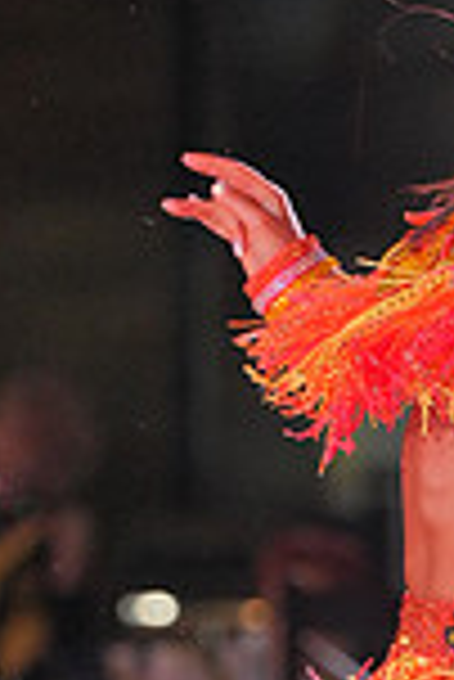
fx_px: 11606
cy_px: 950
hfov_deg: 2.2
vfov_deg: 3.3
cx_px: 461
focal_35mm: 615
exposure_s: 1/500
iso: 2000
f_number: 4
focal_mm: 160
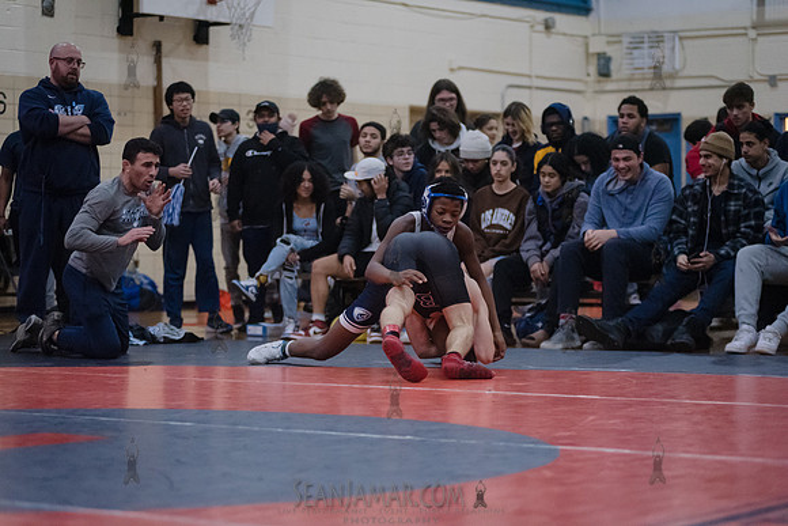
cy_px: 263
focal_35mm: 100
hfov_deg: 20.4
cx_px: 394
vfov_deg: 13.7
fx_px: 2189
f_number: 3.2
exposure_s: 1/400
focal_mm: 100
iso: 8000
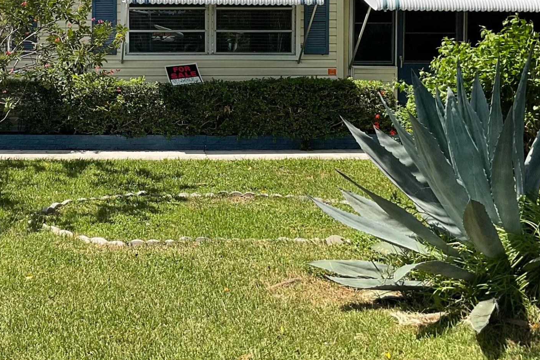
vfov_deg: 21.6
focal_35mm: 62
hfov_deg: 31.7
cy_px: 66
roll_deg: -1.2
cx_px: 128
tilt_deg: -1.5
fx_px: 930
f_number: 1.8
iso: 16
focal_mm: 3
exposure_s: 1/1848
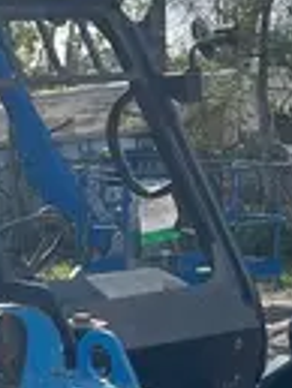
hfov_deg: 9.6
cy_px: 386
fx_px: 1662
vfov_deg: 13.2
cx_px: -229
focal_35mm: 148
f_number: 1.6
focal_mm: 5.1
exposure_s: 1/2632
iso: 50
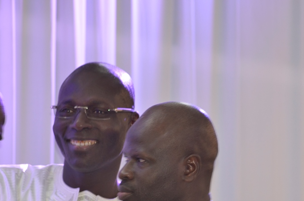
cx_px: 198
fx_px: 2881
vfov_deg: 4.0
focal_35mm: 342
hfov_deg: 6.0
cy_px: 149
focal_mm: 150
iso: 640
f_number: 4.5
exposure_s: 1/50
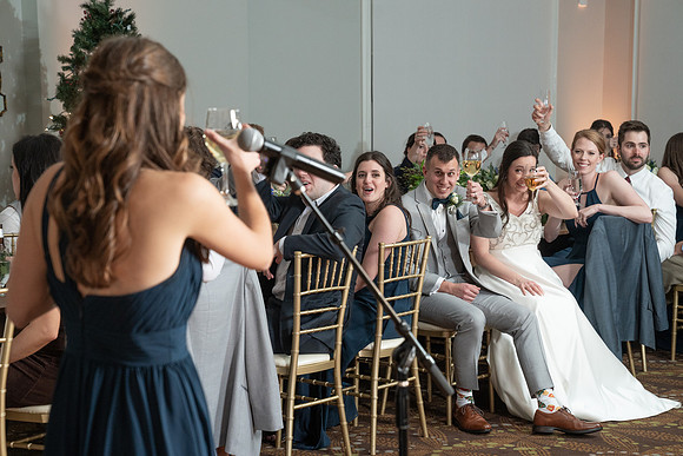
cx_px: 342
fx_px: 1404
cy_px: 238
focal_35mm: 74
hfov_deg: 27.3
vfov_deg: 18.4
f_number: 5
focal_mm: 70
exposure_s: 1/200
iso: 2000
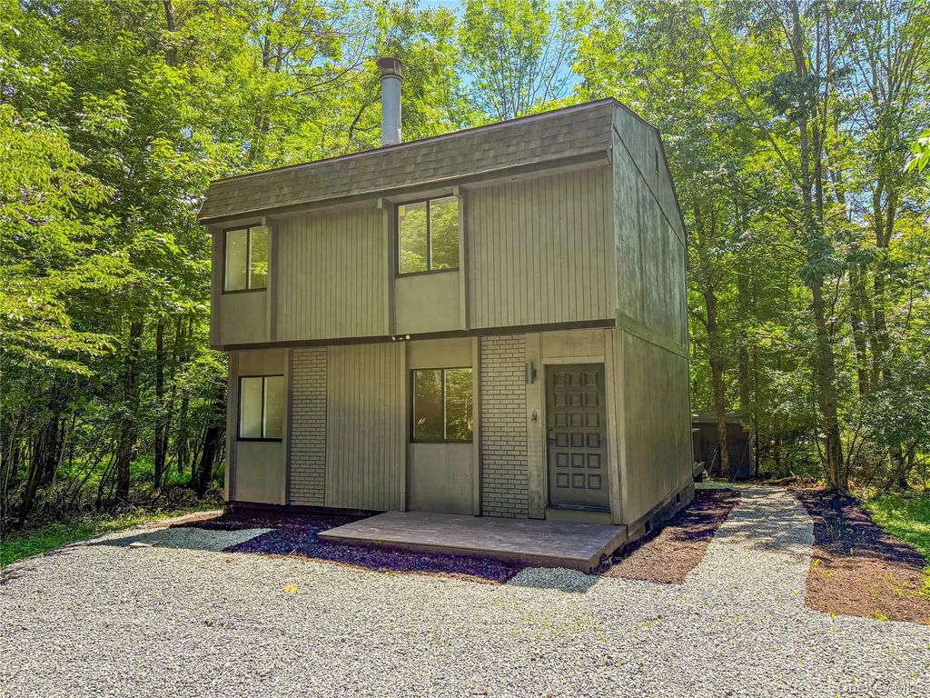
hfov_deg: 71.6
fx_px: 645
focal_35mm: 24
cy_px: 349
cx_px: 465
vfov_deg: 56.8
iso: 100
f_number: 1.8
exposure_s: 1/950
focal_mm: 6.76
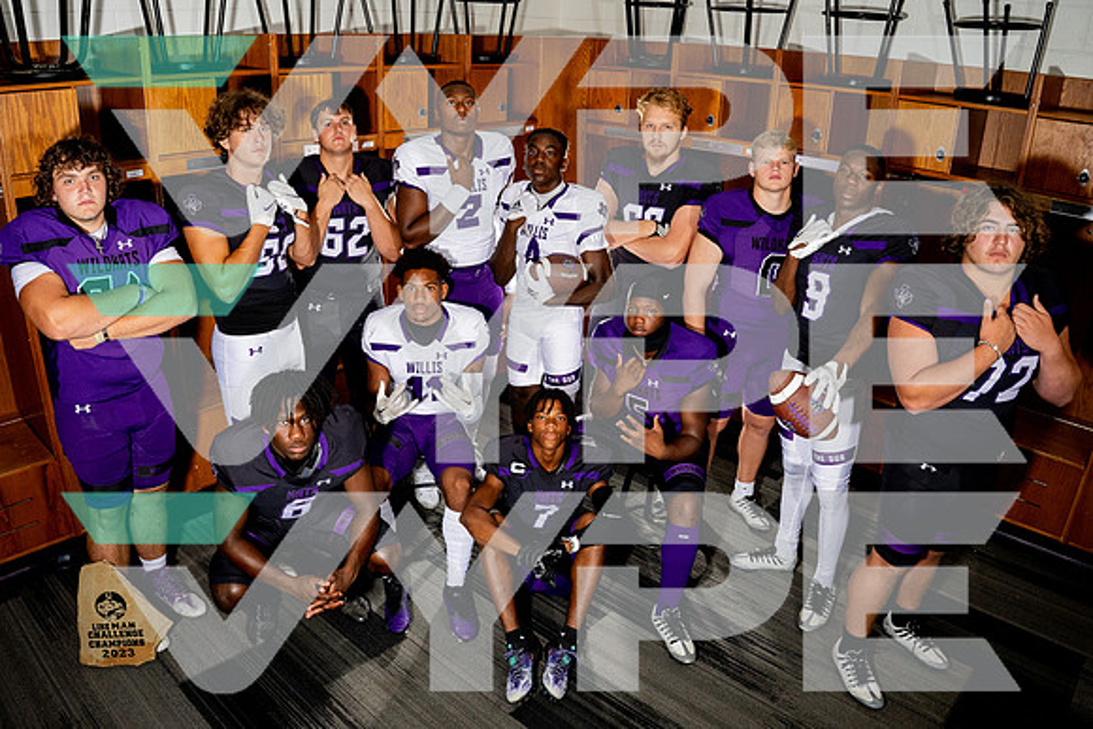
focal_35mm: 26
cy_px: 354
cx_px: 505
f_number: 8
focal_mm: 20
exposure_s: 1/250
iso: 1250
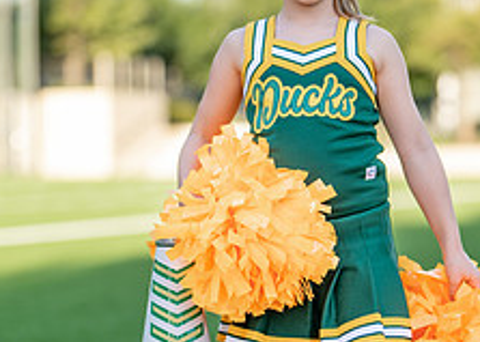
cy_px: 250
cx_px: 314
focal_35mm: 136
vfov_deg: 10.5
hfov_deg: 14.7
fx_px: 1853
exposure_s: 1/1250
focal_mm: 50
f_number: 1.2
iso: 100
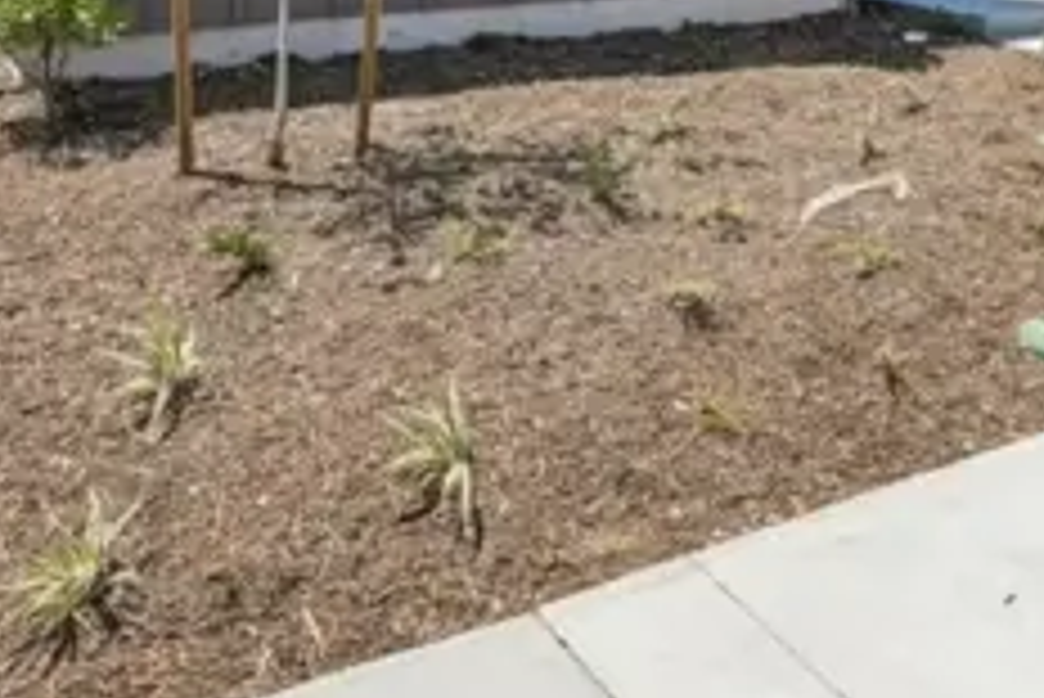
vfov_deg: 23.0
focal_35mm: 53
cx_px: 999
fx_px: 1538
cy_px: -180
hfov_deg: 34.7
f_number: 8
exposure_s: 1/250
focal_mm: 16
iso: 100
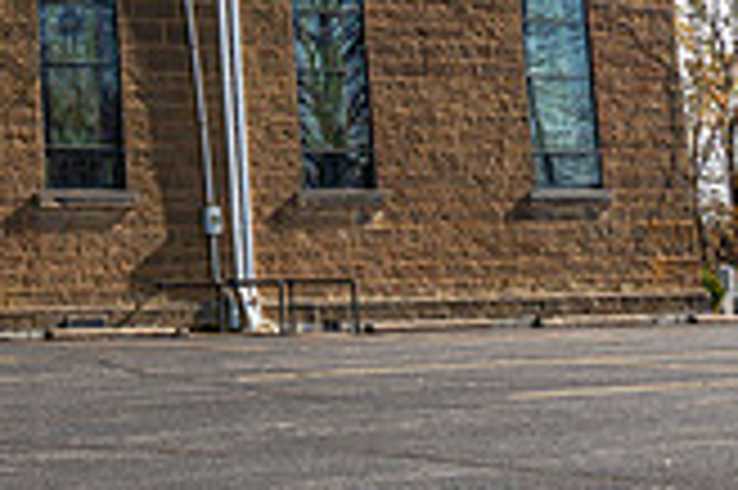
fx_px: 2191
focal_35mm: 107
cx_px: -410
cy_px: -200
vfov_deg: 12.3
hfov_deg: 17.1
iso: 100
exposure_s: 1/200
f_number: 9
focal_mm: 29
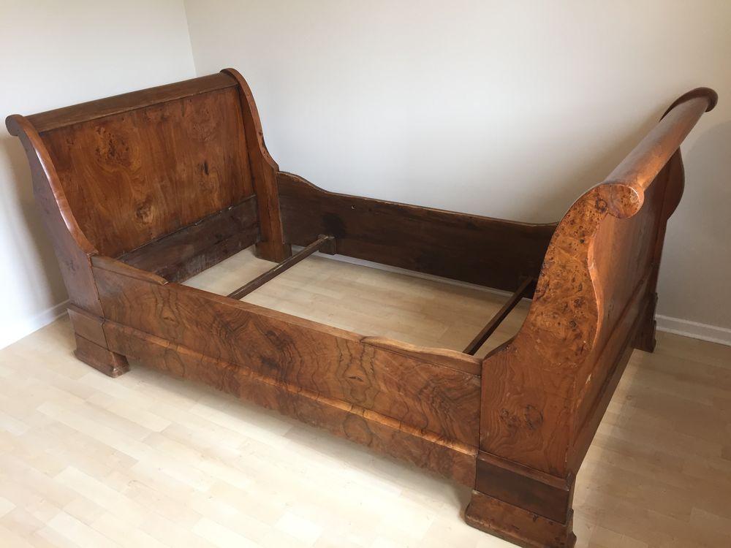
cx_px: 366
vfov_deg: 48.2
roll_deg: +4.6
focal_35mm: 29
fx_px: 612
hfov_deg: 61.7
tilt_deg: -25.6
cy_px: 274
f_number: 2.2
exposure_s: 1/33
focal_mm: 4.15
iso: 50
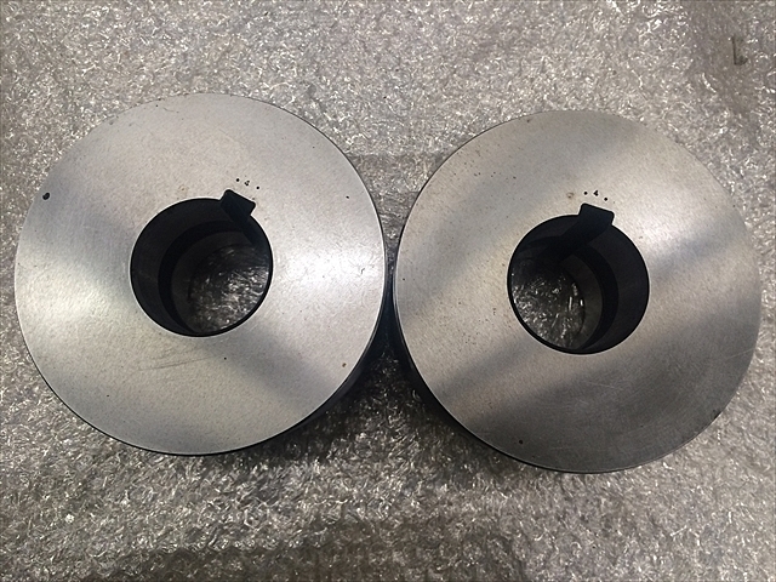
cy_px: 291
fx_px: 650
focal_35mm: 29
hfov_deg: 61.7
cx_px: 388
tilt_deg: -82.2
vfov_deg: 48.2
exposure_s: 1/30
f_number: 2.2
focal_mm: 4.15
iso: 40
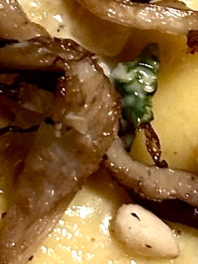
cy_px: -282
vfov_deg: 5.4
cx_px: 218
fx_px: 2762
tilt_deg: -57.4
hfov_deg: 4.1
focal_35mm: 362
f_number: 1.78
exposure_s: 1/50
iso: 160
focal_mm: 6.86
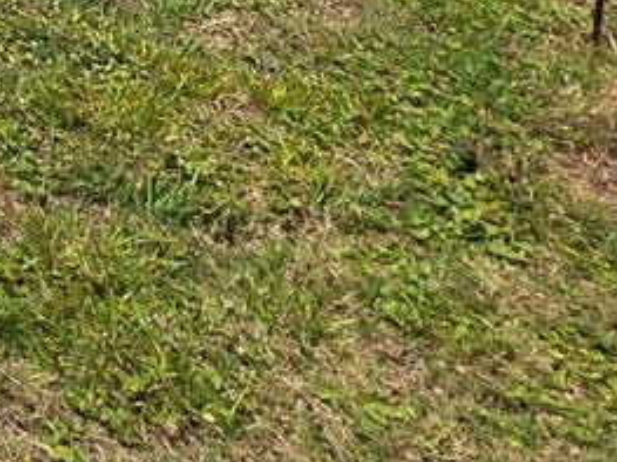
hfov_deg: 15.6
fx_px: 1407
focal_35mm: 79
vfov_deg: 14.1
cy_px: -586
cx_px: -802
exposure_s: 1/2897
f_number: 1.9
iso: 40
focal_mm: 2.2
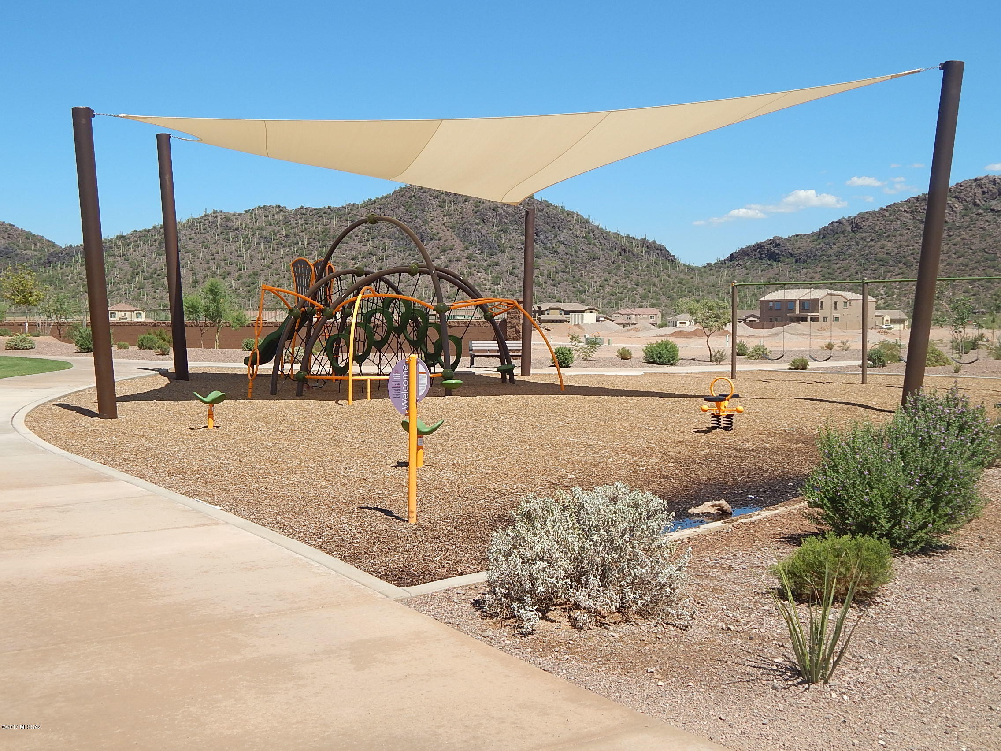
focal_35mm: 38
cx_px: 500
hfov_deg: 49.0
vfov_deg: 37.7
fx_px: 1099
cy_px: 376
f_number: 6.9
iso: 125
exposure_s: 1/400
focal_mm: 6.8
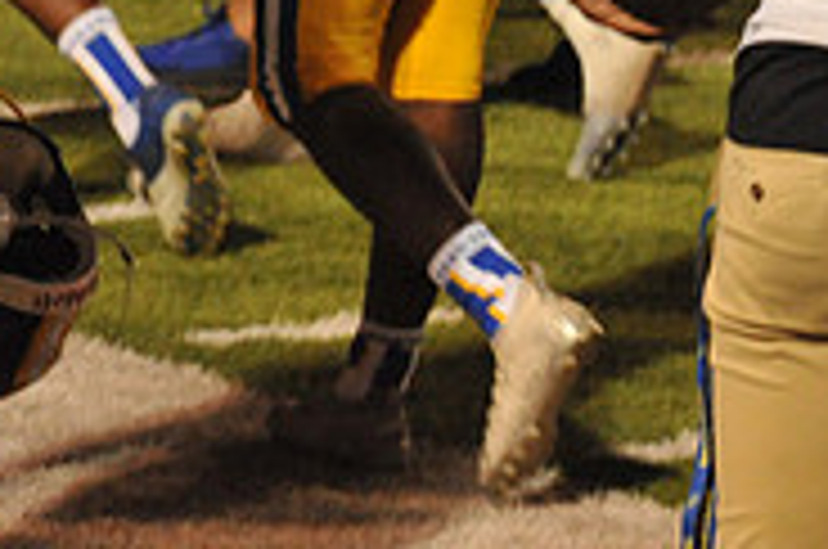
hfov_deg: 5.8
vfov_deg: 3.9
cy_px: -310
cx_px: 1166
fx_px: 8105
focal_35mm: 353
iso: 6400
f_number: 6.3
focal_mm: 112
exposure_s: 1/200
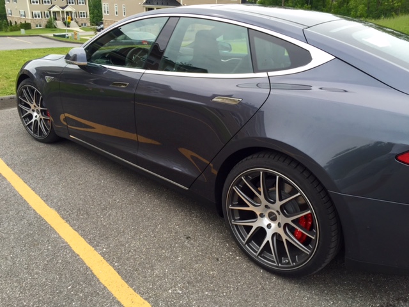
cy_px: 154
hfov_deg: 61.7
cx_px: 204
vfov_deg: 48.2
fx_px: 343
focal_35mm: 29
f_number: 2.2
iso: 32
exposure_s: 1/557
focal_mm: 4.15
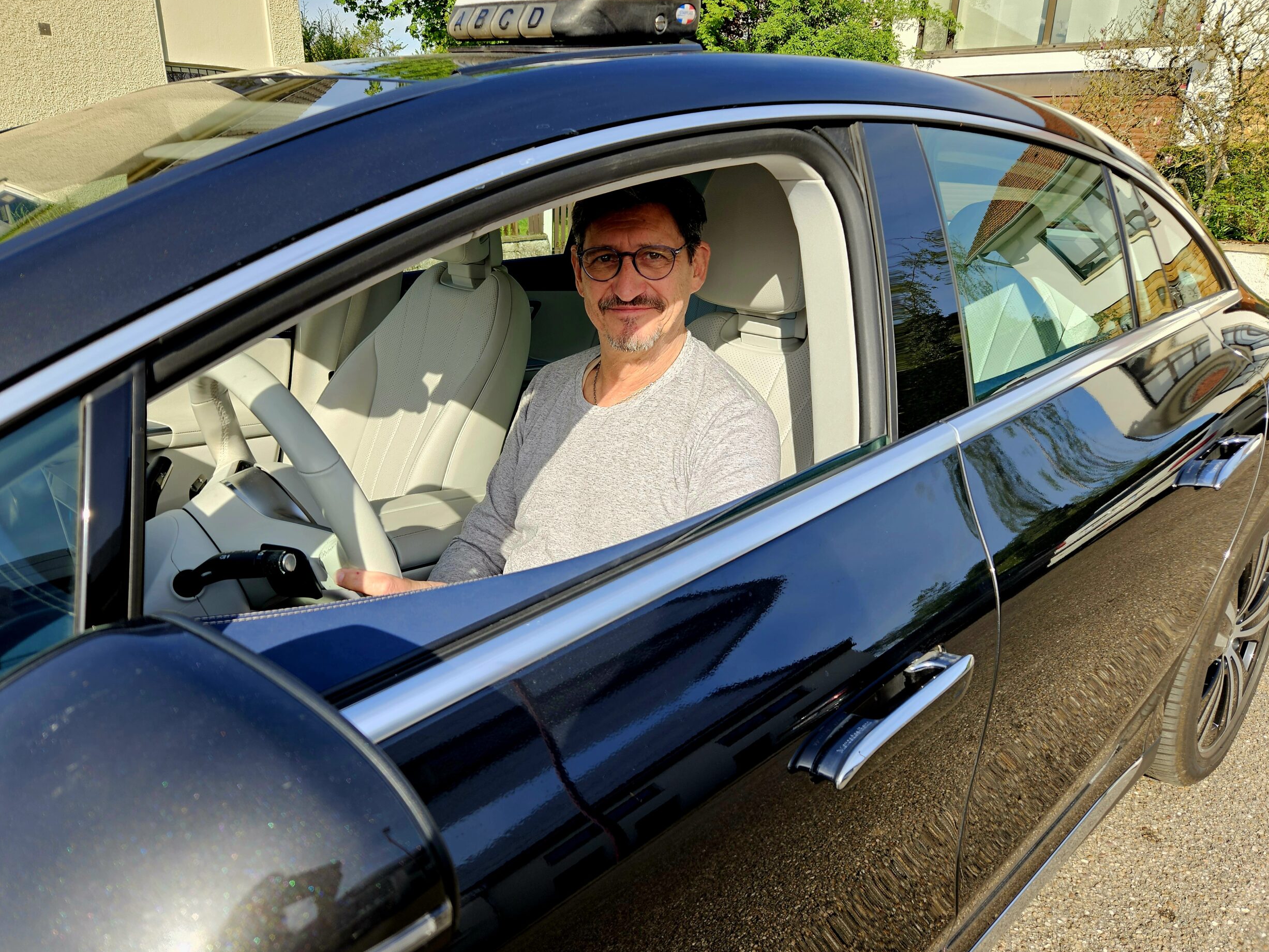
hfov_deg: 71.6
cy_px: 473
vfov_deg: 56.8
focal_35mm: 24
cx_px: 613
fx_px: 880
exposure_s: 1/500
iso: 25
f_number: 1.8
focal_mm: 5.4
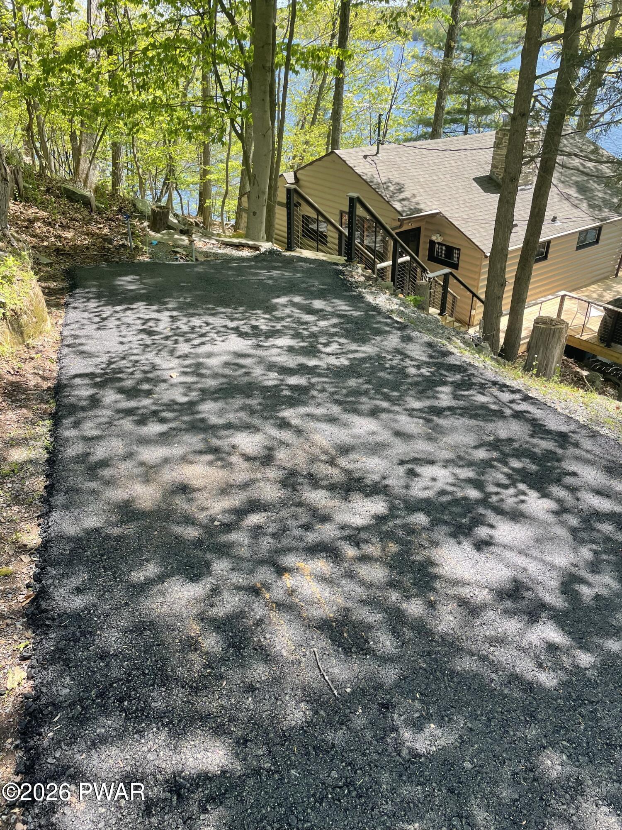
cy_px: 415
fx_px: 623
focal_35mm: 26
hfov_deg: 53.1
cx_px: 311
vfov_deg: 67.3
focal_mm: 4.2
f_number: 1.6
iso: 32
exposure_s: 1/388
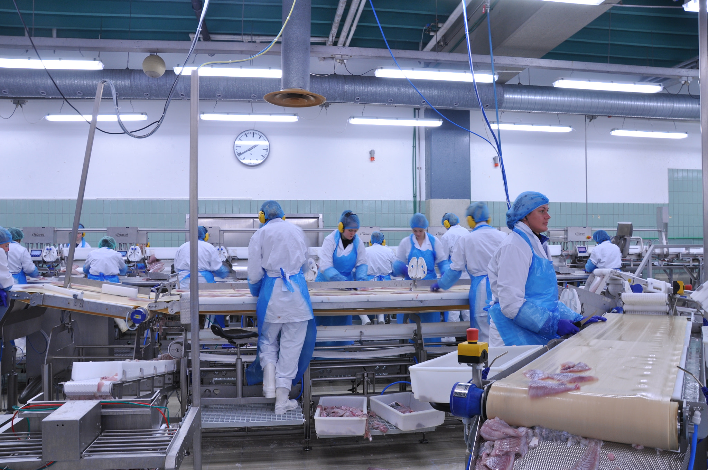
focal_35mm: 27
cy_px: 235
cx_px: 354
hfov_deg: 67.4
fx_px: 530
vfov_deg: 47.8
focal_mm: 18
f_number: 9
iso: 200
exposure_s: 1/8
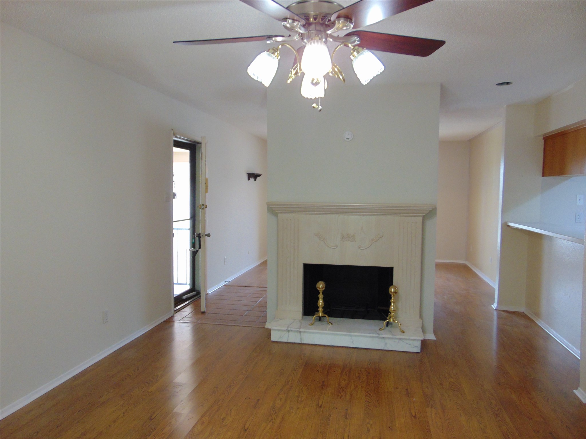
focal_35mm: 25
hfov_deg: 69.4
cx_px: 293
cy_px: 220
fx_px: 423
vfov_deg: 54.9
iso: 160
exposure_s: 1/30
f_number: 3
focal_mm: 4.5
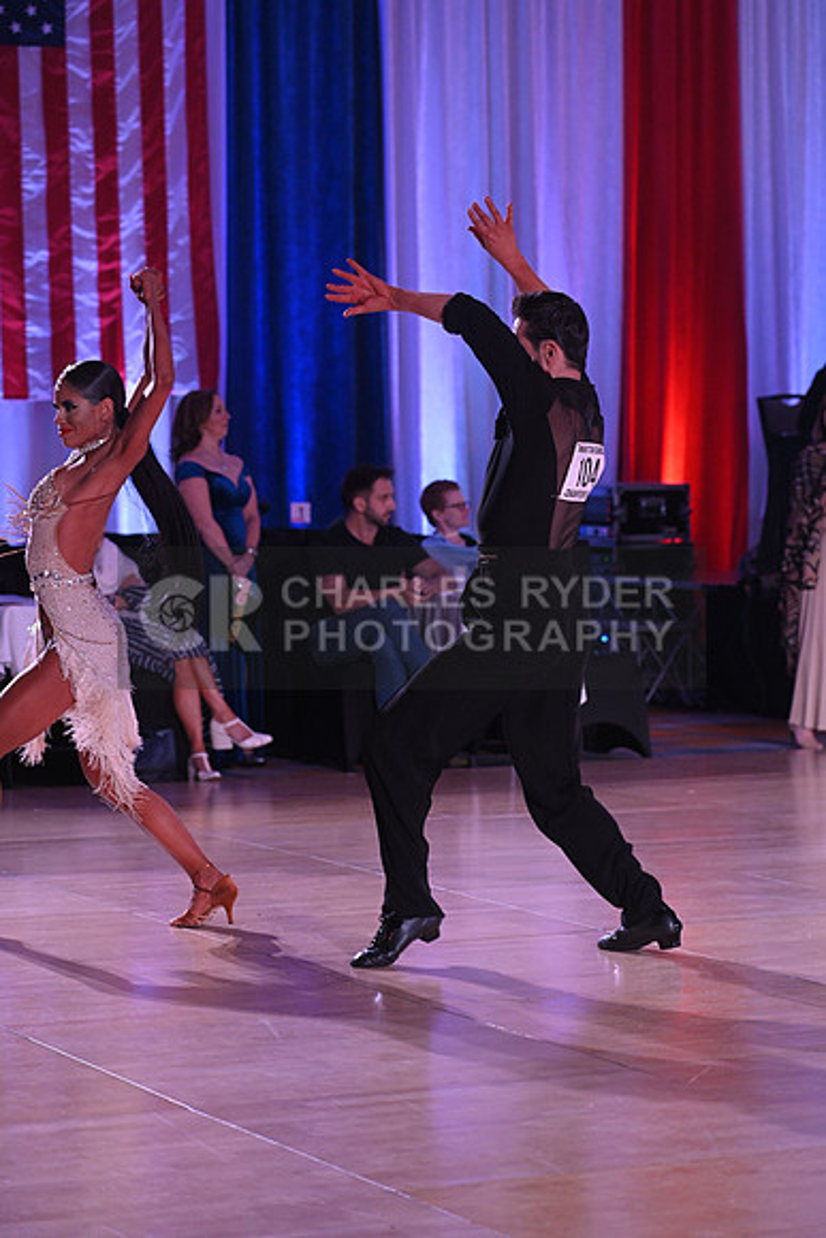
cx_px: 413
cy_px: 619
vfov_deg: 19.5
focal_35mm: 105
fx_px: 3611
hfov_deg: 13.0
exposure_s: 1/320
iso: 2500
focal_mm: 105
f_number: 4.5
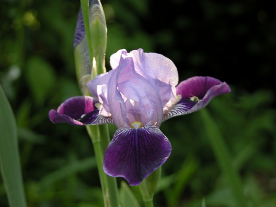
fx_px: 1180
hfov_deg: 13.3
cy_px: 104
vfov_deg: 10.0
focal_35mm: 148
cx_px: 138
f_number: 3.9
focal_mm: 37.7
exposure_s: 1/92.8
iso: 100
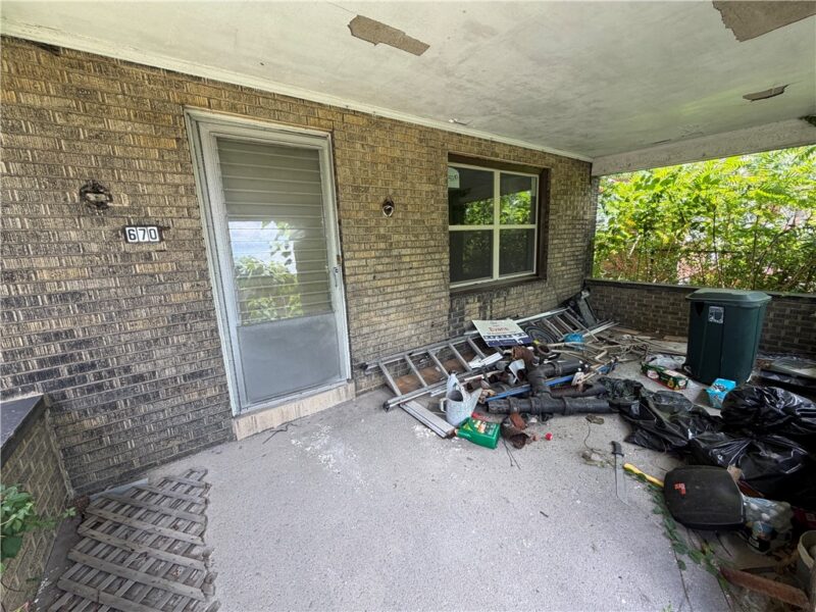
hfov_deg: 102.1
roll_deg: +2.4
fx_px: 330
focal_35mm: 14
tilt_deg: -10.6
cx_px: 408
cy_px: 306
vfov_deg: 85.7
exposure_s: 1/121
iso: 64
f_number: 2.2
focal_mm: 2.22
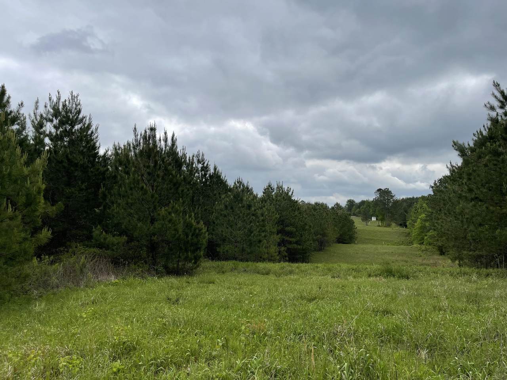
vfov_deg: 54.9
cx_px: 254
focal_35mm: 25
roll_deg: -0.1
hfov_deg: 69.4
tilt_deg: +2.9
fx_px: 366
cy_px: 190
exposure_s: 1/3922
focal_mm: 5.1
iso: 32
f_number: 1.6
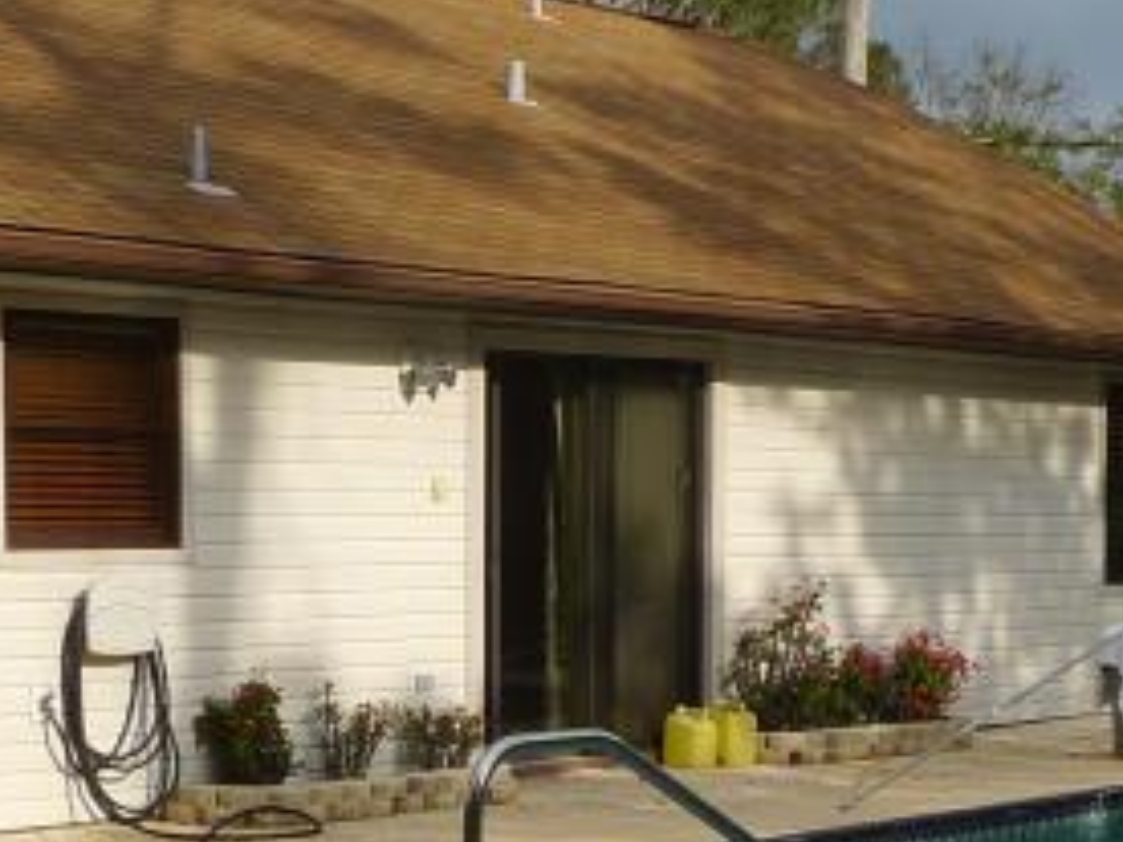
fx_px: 2887
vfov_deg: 16.5
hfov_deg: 21.9
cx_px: 797
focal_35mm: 89
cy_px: 687
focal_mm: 5.1
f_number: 4
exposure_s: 1/640
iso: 80
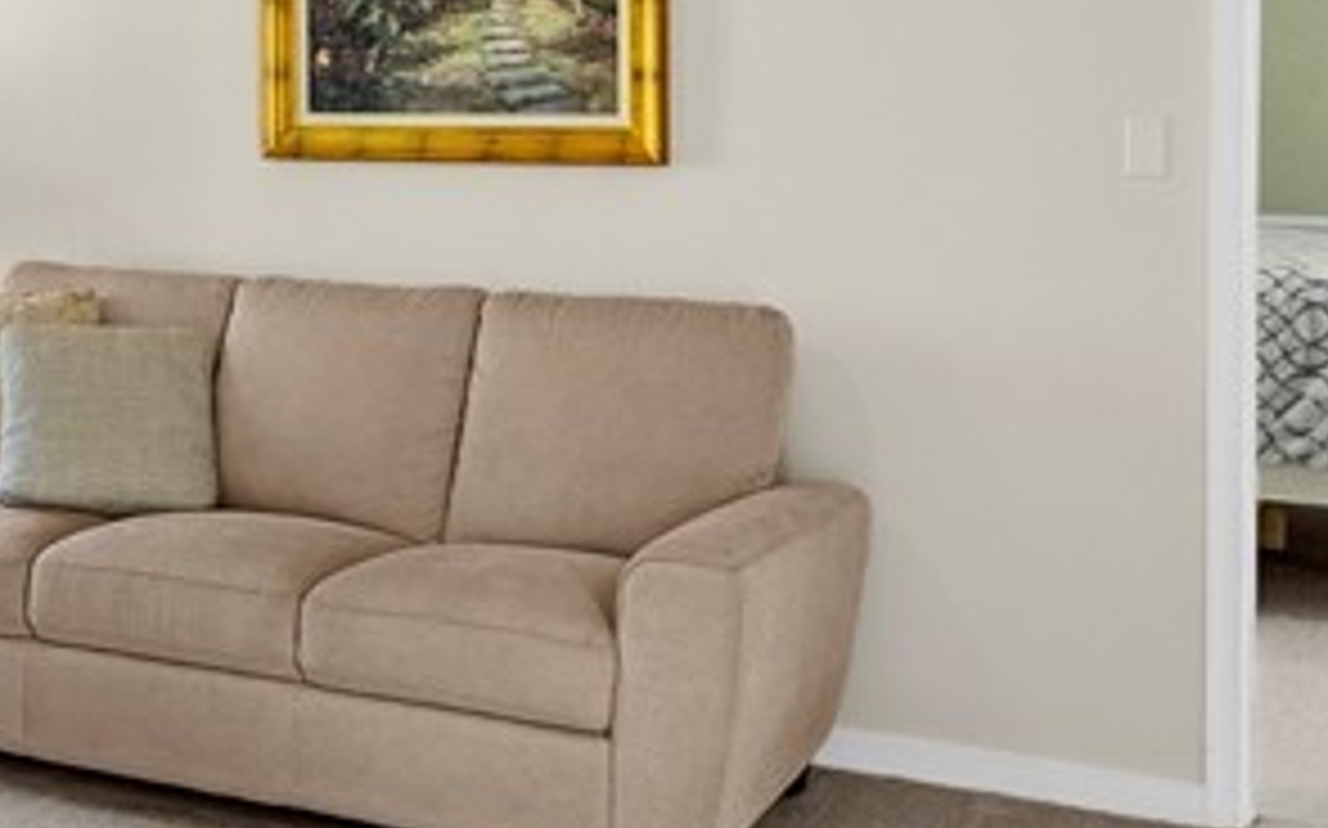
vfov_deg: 20.6
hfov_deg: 32.4
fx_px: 2238
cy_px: 108
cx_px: 322
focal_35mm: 62
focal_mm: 16.5
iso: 1250
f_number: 4
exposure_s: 1/5
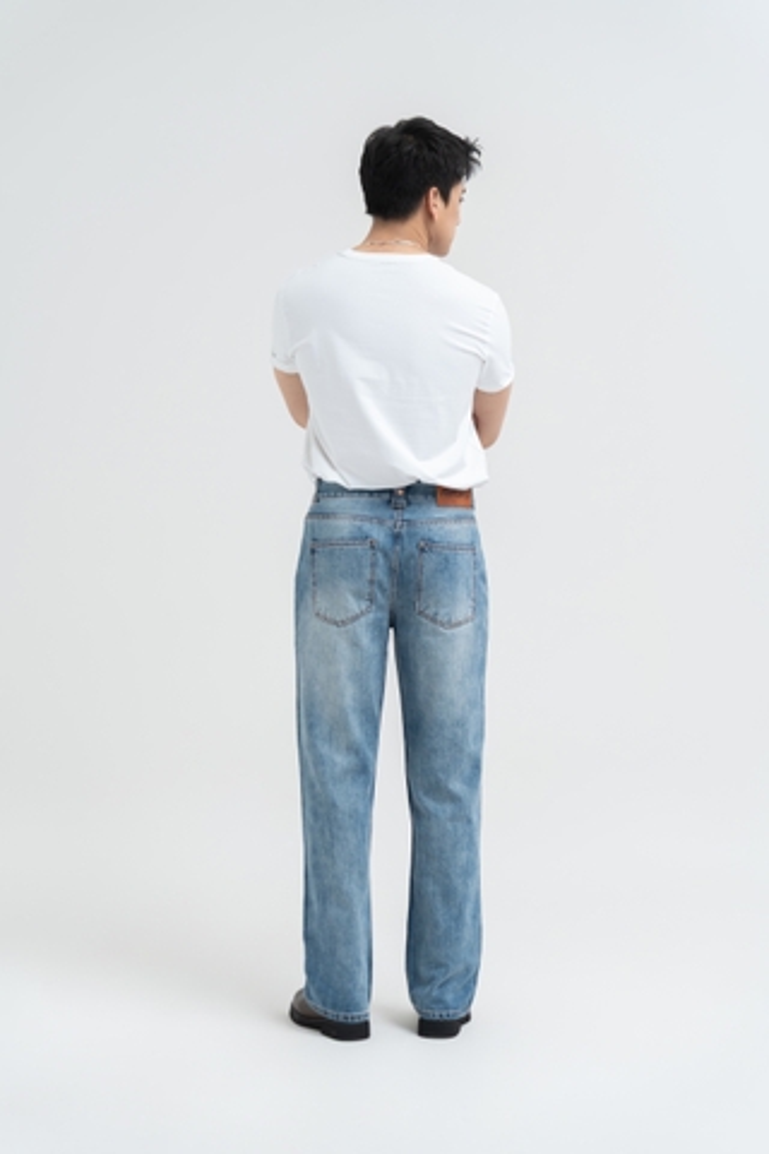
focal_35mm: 75
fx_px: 2403
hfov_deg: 18.2
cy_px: 577
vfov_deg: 27.0
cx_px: 384
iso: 200
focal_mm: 75
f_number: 4.5
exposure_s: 1/160
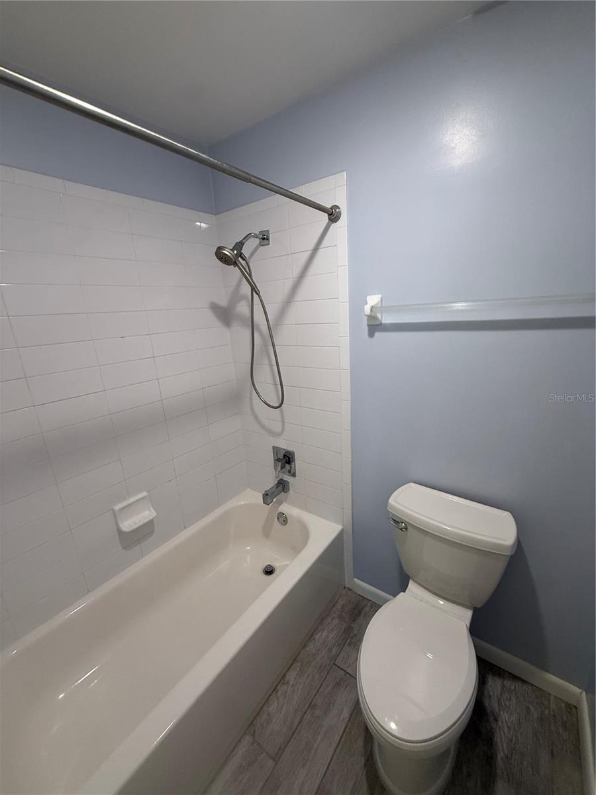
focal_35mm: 14
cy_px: 398
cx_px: 298
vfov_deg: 102.1
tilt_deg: -14.6
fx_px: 321
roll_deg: +3.8
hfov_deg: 85.7
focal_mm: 2.22
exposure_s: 1/60
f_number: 2.2
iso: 200
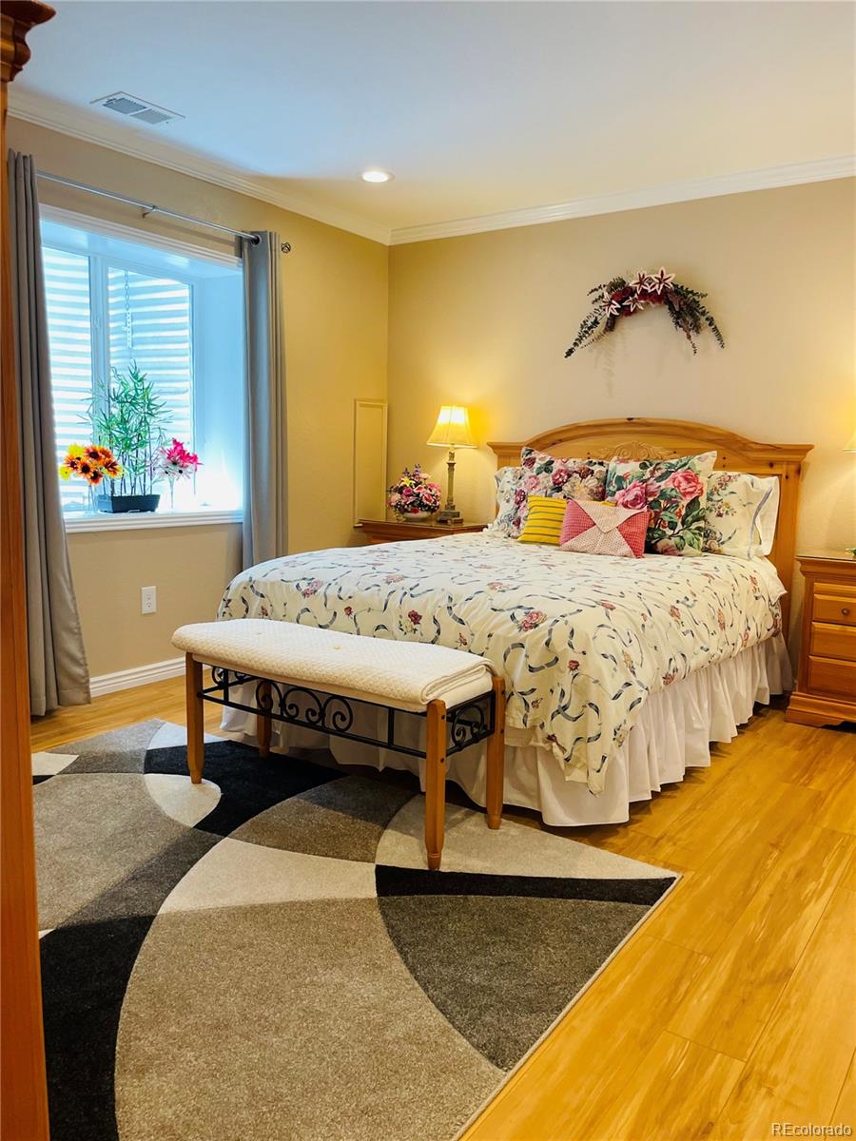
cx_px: 428
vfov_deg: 67.3
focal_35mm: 26
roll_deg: -1.0
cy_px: 570
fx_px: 857
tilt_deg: -7.9
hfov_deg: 53.1
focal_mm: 4.2
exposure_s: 1/120
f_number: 1.6
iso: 125
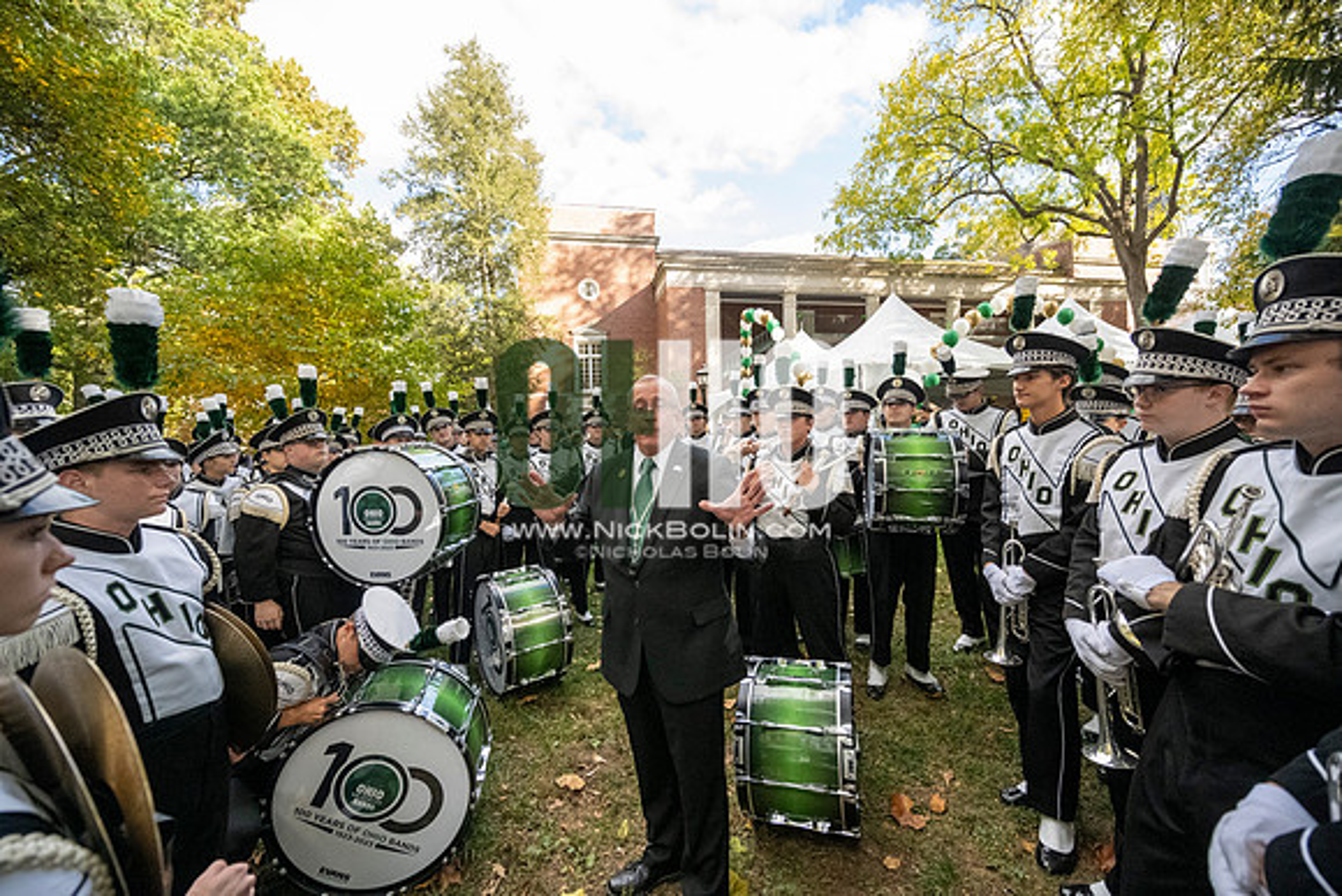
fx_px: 522
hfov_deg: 104.2
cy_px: 448
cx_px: 671
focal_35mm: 14
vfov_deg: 81.2
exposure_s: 1/4000
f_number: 4
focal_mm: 14
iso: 3200
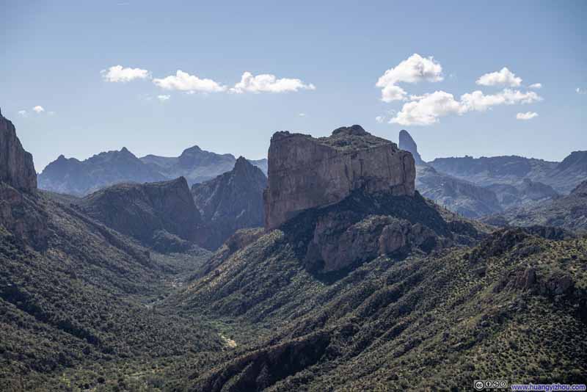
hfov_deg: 28.8
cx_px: 294
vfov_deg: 19.5
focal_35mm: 70
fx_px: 1142
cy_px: 196
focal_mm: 70
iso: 100
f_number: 5.6
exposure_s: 1/1000
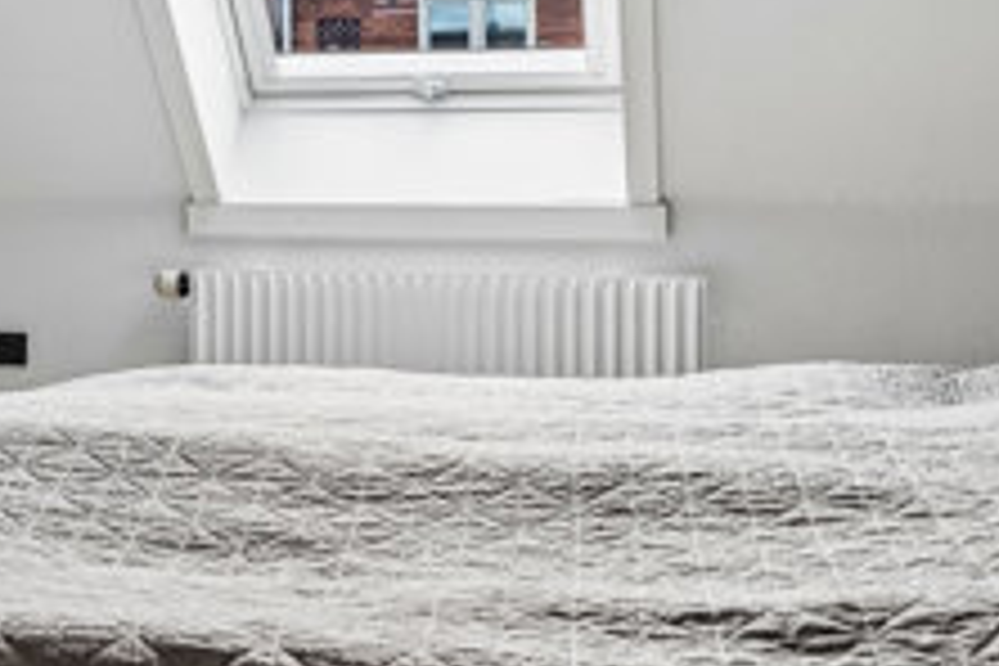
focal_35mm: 65
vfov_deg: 20.8
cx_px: 144
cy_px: 191
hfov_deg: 29.9
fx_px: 1804
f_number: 6.3
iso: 400
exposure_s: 1/100
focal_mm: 18
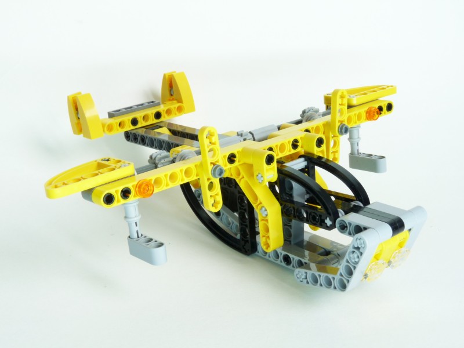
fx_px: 710
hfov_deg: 36.2
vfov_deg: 27.5
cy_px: 174
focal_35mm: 53
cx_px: 232
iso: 100
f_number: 8
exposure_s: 1/8
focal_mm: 9.5
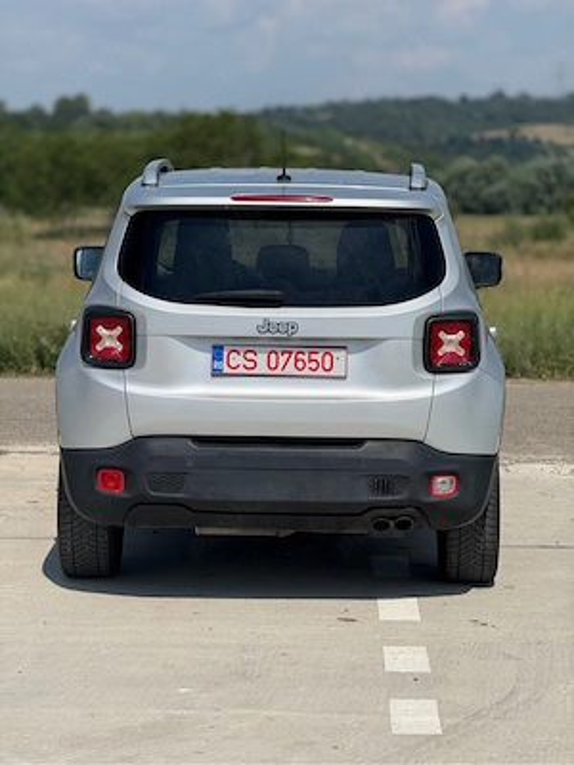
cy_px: 382
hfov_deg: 12.3
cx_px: 287
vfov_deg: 16.4
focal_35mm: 120
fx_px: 2653
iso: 64
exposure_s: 1/3344
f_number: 2.8
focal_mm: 15.66
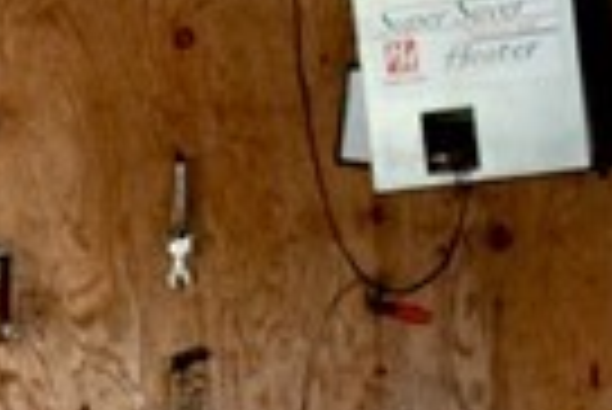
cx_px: -176
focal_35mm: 215
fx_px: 3659
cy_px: 671
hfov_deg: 9.4
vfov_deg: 6.3
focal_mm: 18
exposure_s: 1/60
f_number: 4
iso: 800
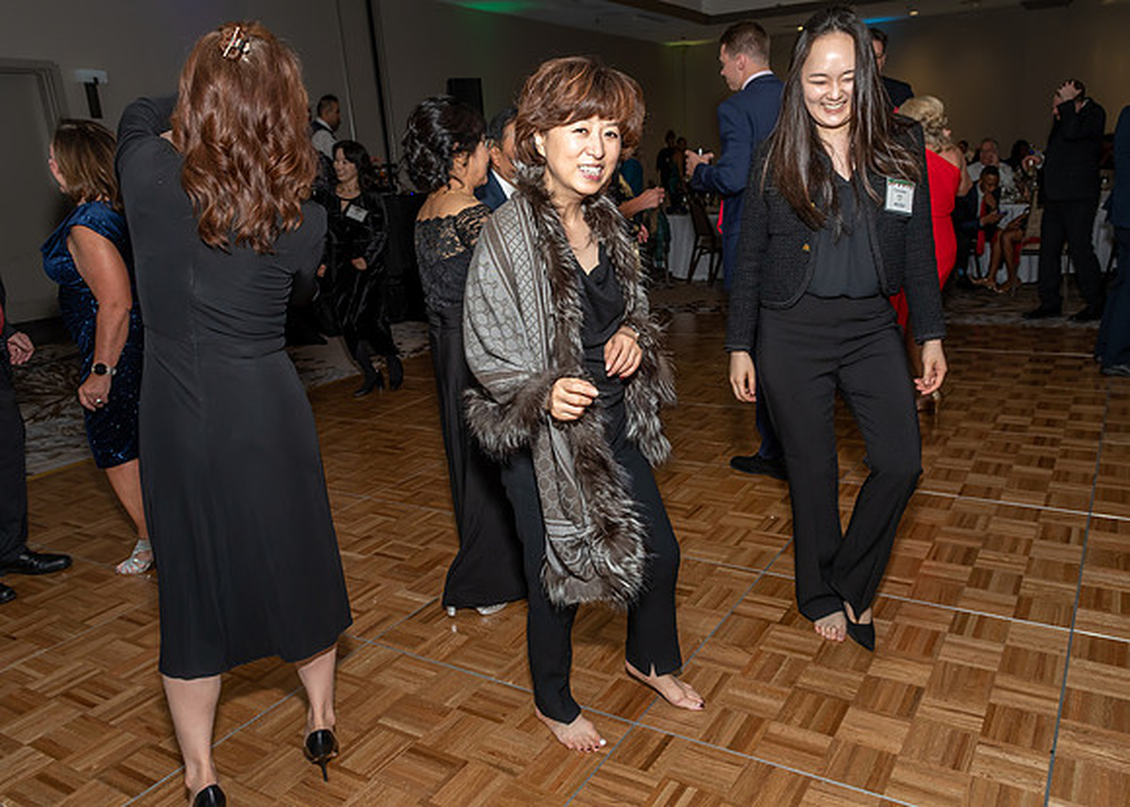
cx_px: 604
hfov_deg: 66.7
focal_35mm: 27
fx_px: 857
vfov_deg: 50.4
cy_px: 404
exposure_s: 1/250
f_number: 5.6
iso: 400
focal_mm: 17
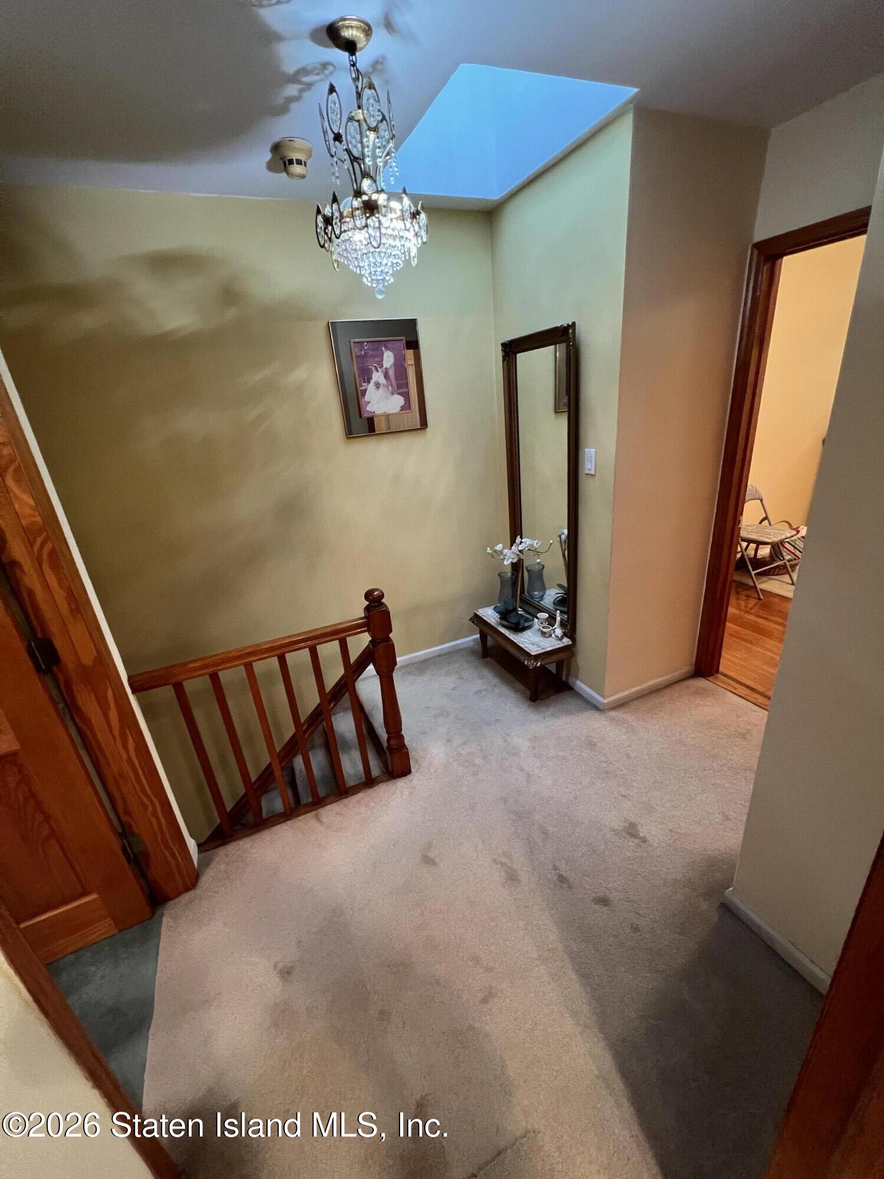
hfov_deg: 89.9
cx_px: 442
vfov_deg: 106.2
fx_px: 443
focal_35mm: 13
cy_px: 590
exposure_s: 1/60
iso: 640
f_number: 1.8
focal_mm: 1.57
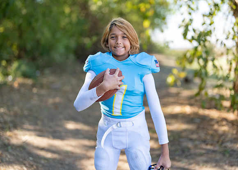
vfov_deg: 24.7
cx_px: 127
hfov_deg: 34.1
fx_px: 388
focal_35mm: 57
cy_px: 77
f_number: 1.2
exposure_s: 1/1600
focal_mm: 50
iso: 100
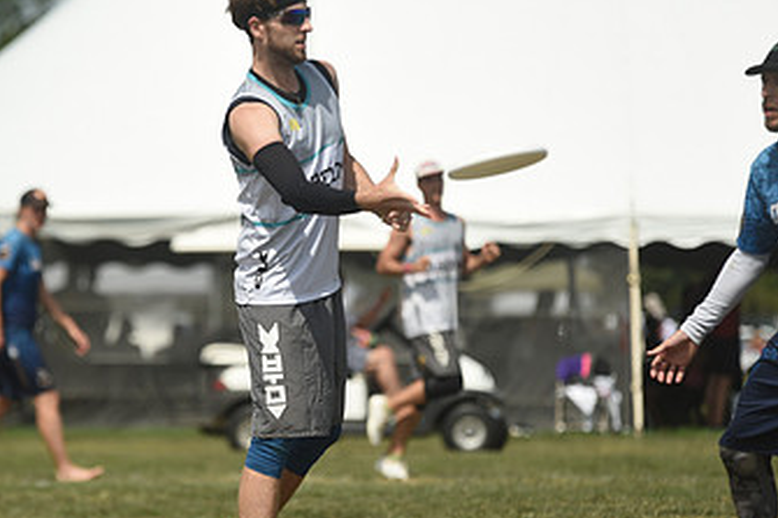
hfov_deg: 6.0
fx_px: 7473
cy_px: 257
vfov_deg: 4.0
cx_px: 262
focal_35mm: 346
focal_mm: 200
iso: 100
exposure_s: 1/2000
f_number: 3.5
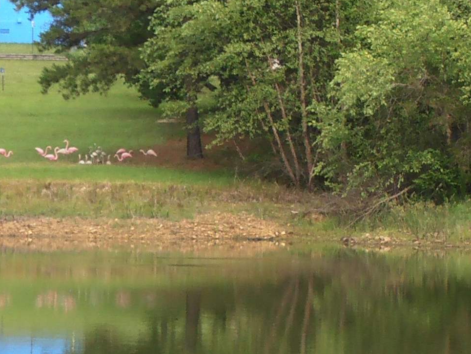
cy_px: 224
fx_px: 3810
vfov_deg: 5.3
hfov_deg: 7.0
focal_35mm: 280
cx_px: -26
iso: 80
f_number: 5.1
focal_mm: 15.51
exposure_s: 1/100
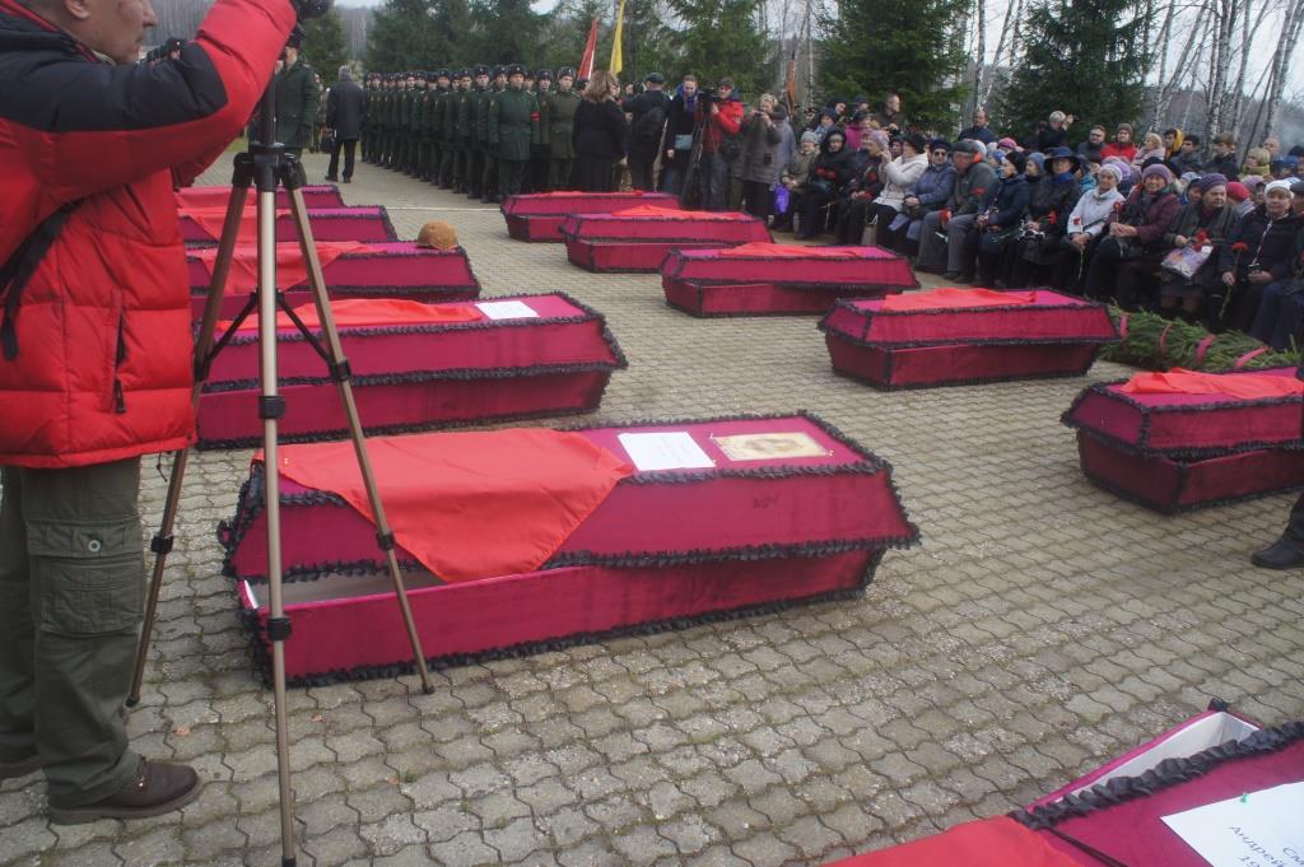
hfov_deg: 67.4
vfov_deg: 47.9
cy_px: 434
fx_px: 977
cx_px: 652
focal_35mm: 27
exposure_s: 1/160
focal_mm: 18
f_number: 7.1
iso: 200
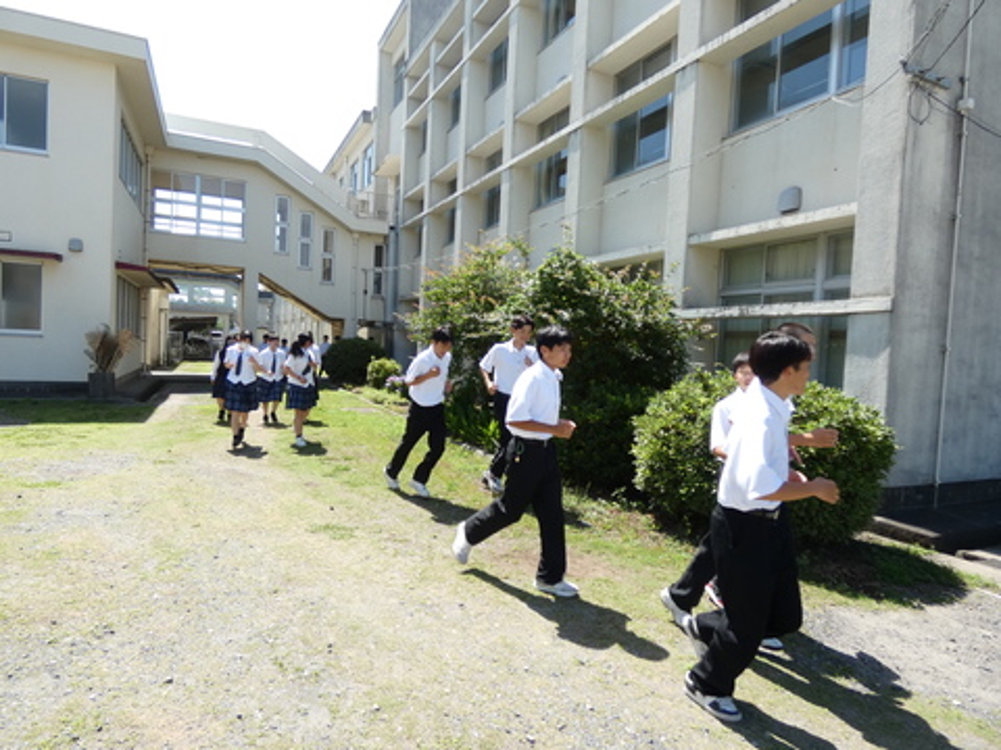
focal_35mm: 20
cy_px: 375
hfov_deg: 81.7
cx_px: 500
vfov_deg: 66.0
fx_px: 578
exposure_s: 1/500
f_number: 2.8
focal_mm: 3.6
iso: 80
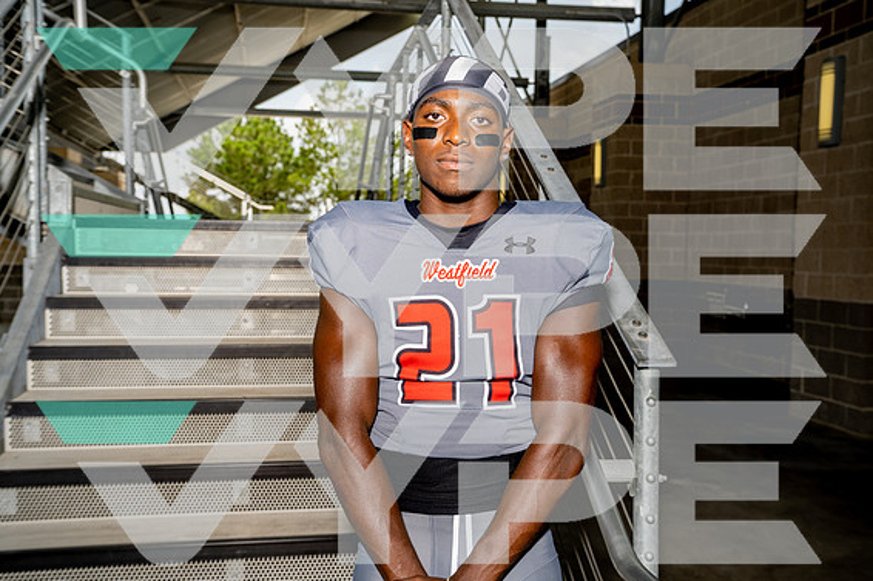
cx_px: 433
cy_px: 297
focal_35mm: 40
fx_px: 970
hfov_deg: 48.5
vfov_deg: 33.4
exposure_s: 1/250
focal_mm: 39
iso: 100
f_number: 6.3
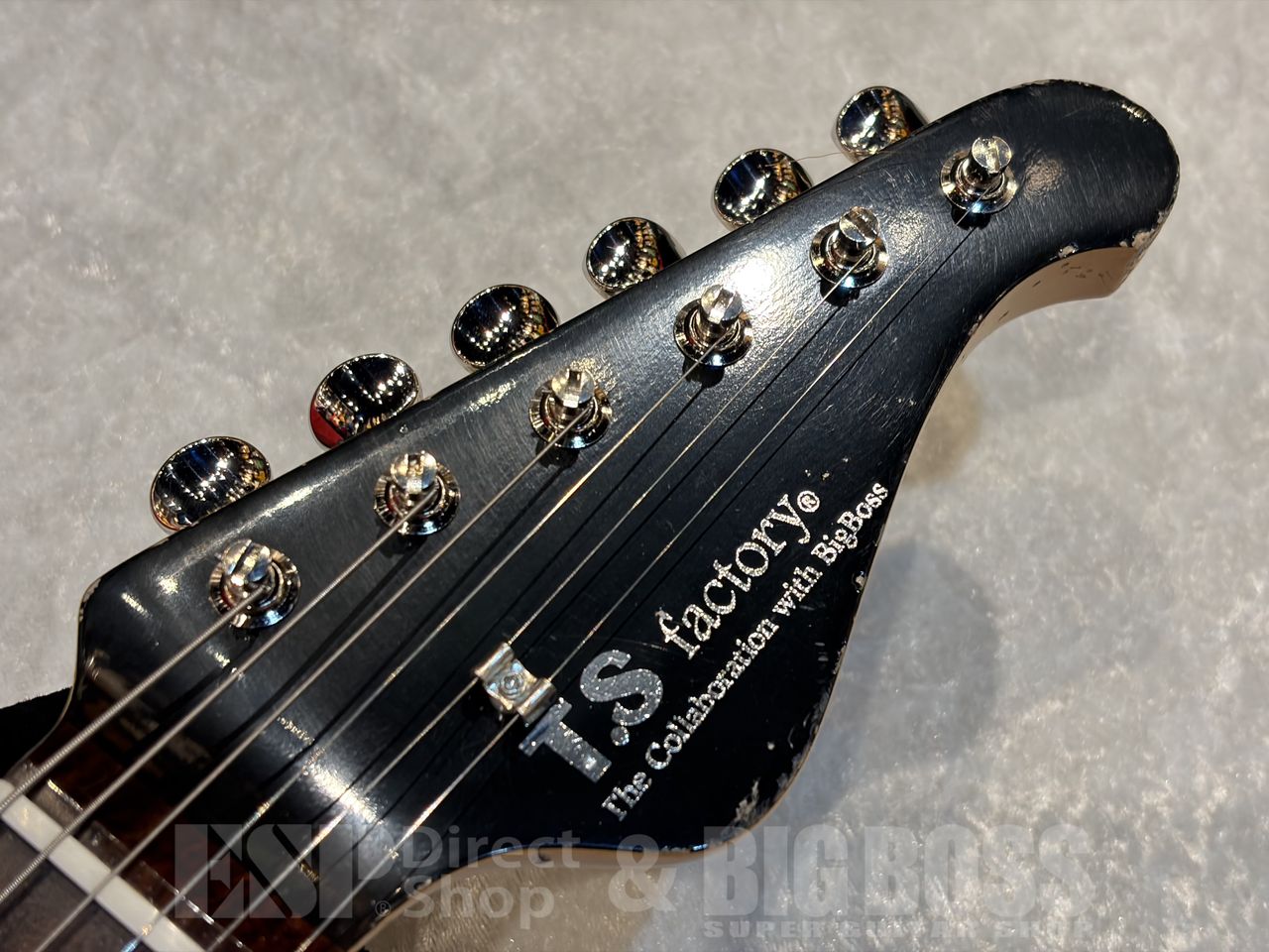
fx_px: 1906
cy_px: 476
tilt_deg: -59.5
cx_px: 634
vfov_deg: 28.0
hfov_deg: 36.8
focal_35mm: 52
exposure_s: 1/40
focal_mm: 5.96
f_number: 1.6
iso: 125
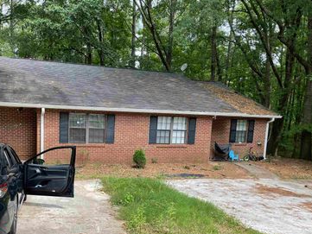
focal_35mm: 36
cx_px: 112
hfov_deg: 50.7
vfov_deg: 39.1
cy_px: 160
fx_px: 325
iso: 32
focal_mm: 5.1
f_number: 1.6
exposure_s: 1/399
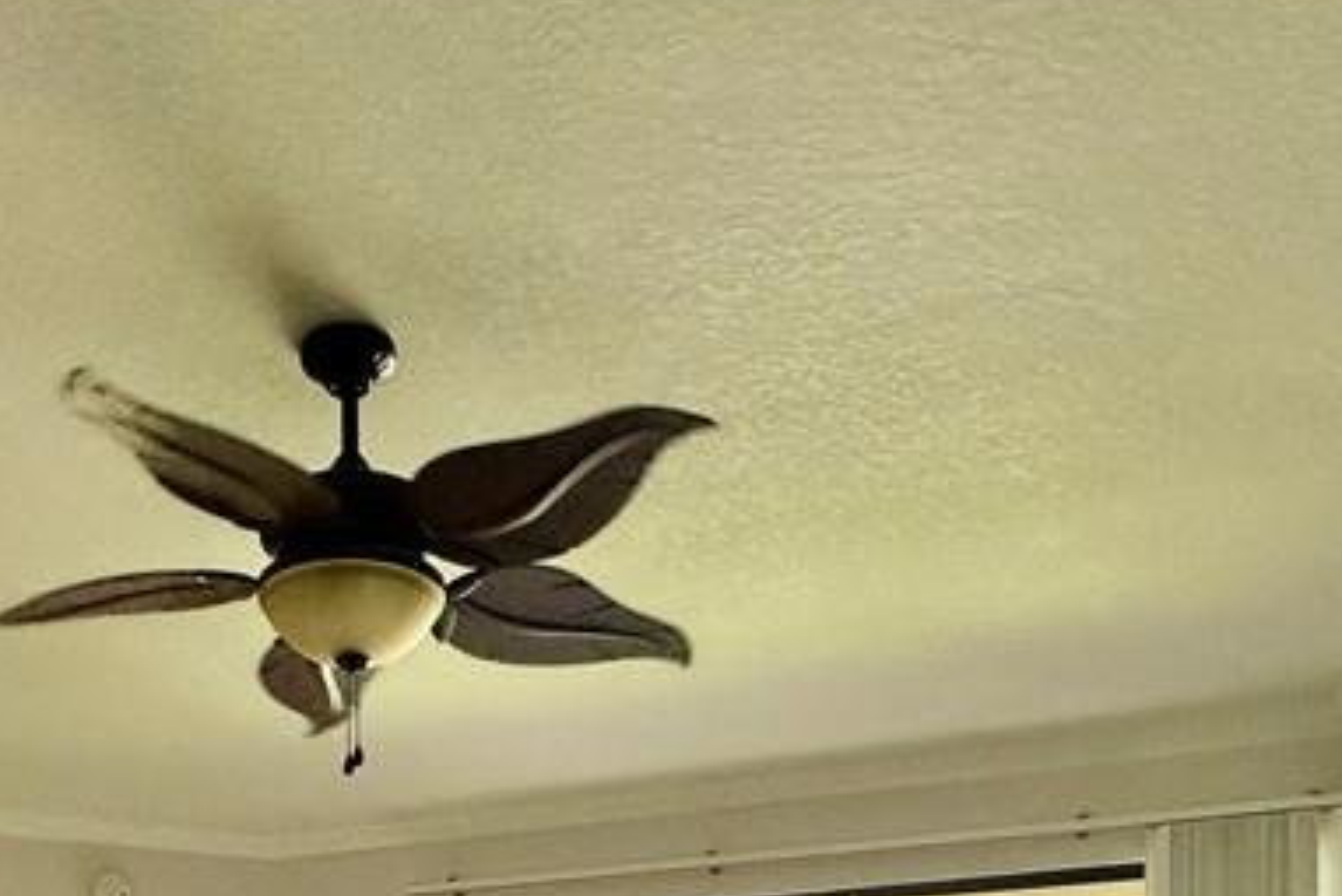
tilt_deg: -0.7
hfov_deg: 48.4
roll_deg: +0.8
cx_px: 415
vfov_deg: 27.1
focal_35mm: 39
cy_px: 1244
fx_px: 1454
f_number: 2.2
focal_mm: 2.22
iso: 125
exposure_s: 1/99
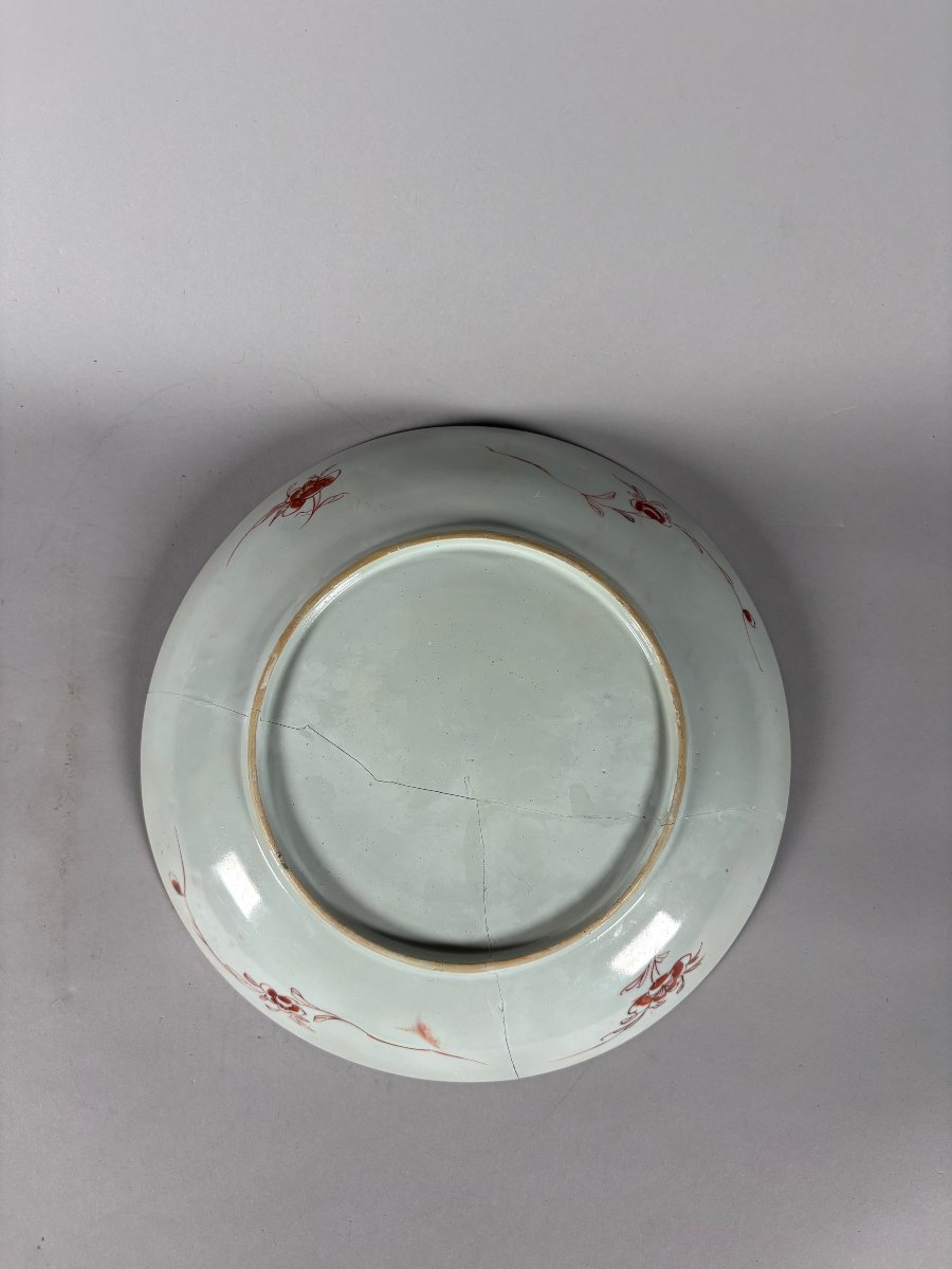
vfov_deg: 67.3
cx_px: 476
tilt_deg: -84.0
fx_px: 953
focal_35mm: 26
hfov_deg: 53.1
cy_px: 634
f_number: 1.6
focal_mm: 5.96
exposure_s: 1/210
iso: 40
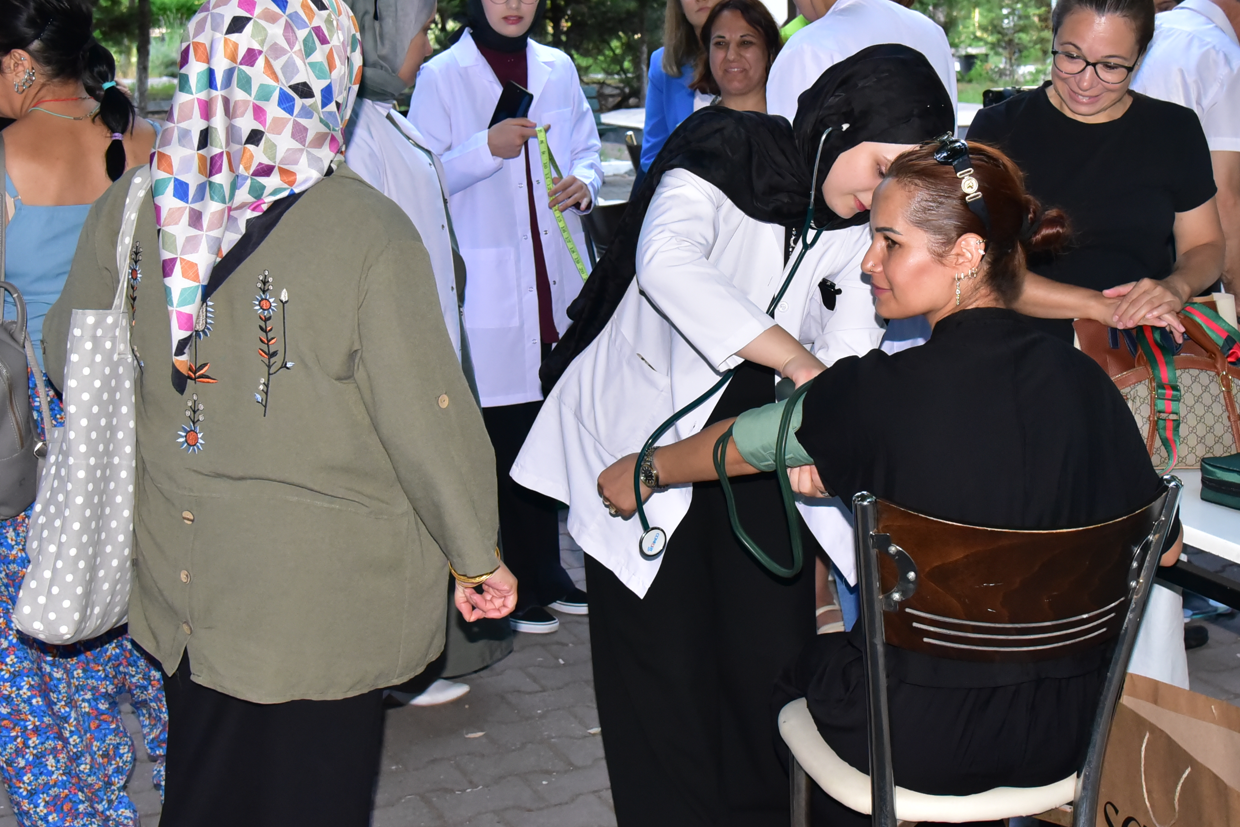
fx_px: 1998
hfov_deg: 34.4
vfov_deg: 23.2
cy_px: 236
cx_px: 715
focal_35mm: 58
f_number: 6.3
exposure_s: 1/200
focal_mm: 35
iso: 3200
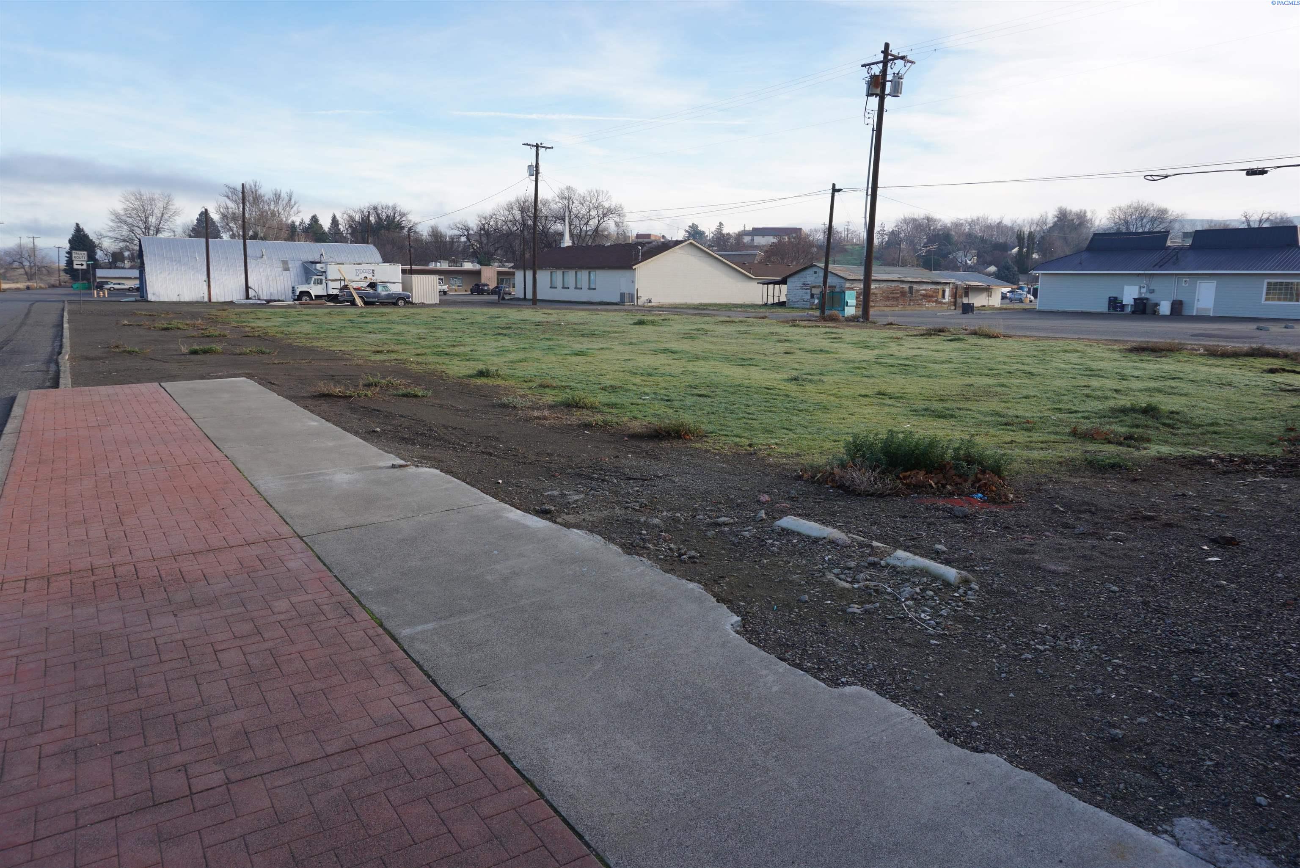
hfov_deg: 73.7
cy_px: 434
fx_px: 867
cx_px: 650
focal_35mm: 24
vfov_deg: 53.2
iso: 100
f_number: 7.1
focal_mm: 16
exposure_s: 1/100
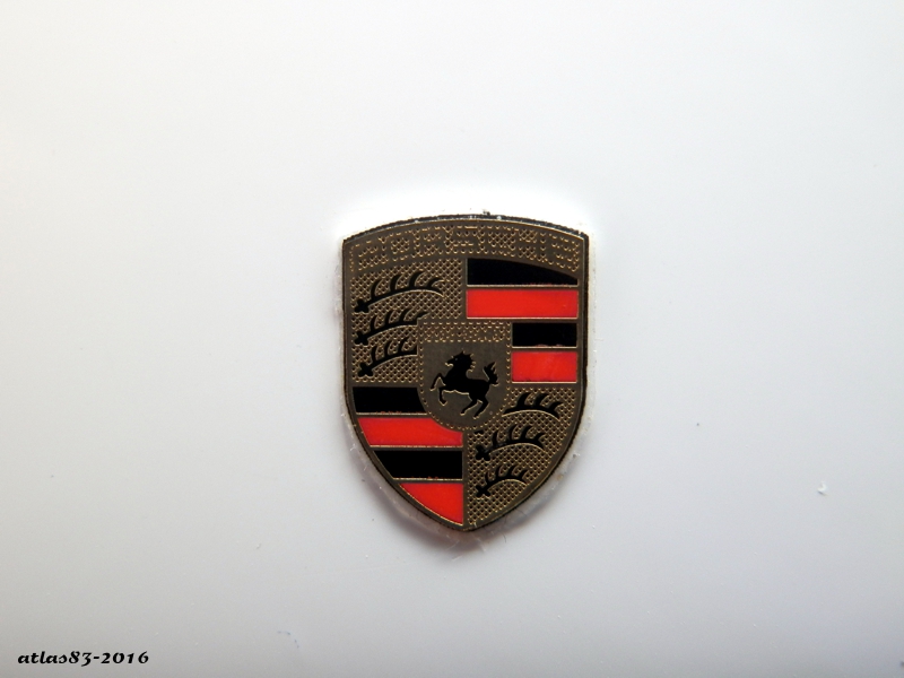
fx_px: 1593
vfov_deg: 24.0
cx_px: 452
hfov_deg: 31.7
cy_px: 339
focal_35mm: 61
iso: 80
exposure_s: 1/100
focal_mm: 10.99
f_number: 3.7
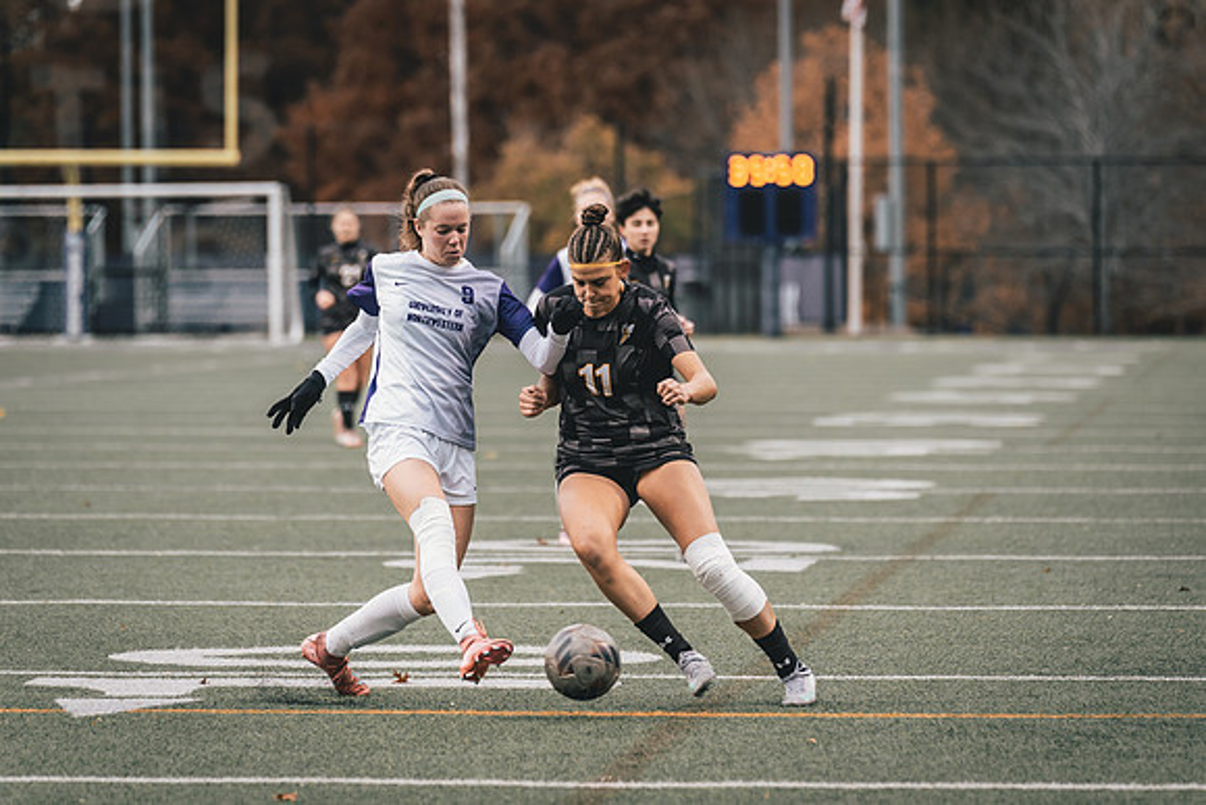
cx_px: 637
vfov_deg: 6.6
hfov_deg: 9.9
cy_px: 435
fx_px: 6942
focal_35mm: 207
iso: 400
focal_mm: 150
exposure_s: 1/1000
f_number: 2.8
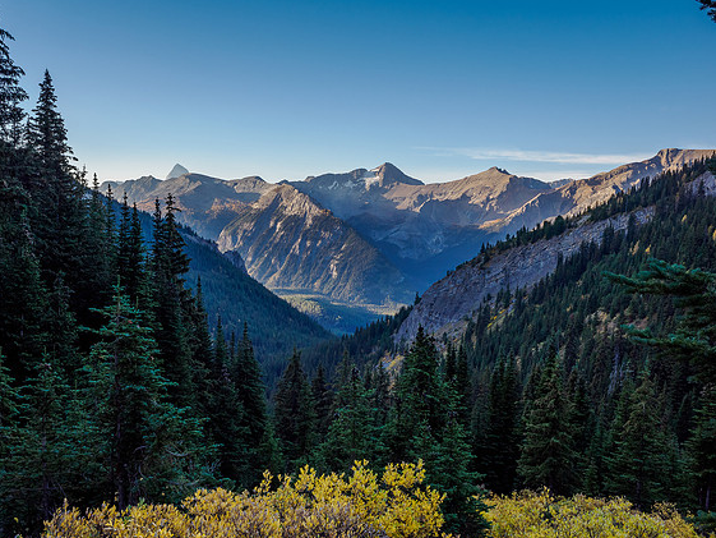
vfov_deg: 45.5
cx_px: 347
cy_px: 270
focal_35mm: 31
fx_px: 641
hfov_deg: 58.3
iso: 200
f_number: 8
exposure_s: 1/100
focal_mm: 15
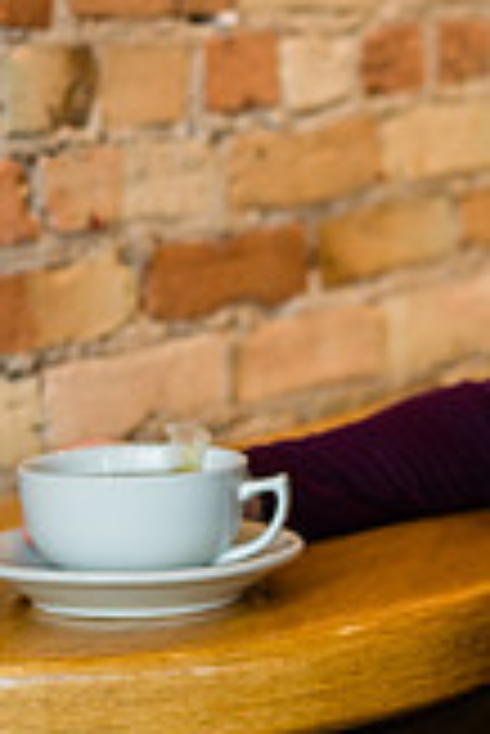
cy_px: 387
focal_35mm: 160
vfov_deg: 12.8
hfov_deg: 8.5
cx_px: 553
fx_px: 3259
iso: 500
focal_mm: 58
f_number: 3.2
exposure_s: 1/125
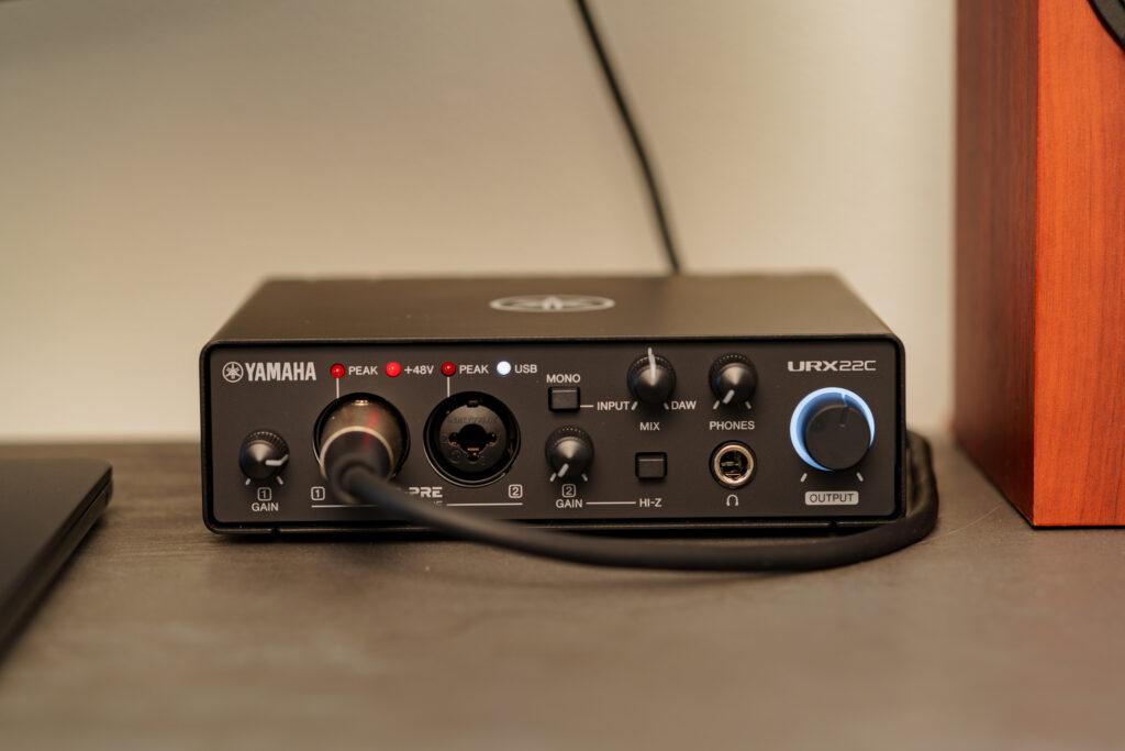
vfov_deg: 15.2
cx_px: 562
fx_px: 2813
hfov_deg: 22.6
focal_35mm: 90
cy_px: 376
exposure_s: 1/6
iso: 100
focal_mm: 90
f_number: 4.5
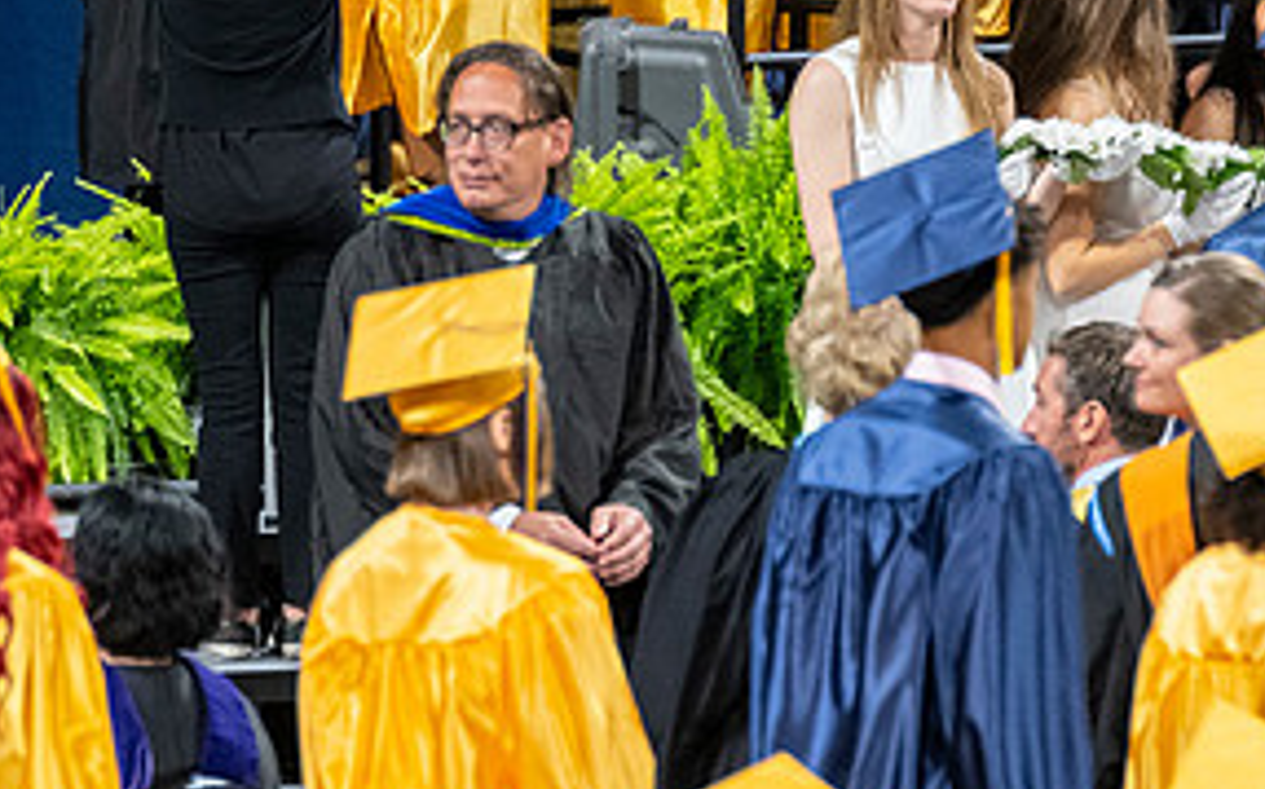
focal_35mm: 586
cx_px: 516
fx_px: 20191
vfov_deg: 2.2
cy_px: 19
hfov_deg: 3.6
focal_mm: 190
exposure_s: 1/200
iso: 2000
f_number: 4
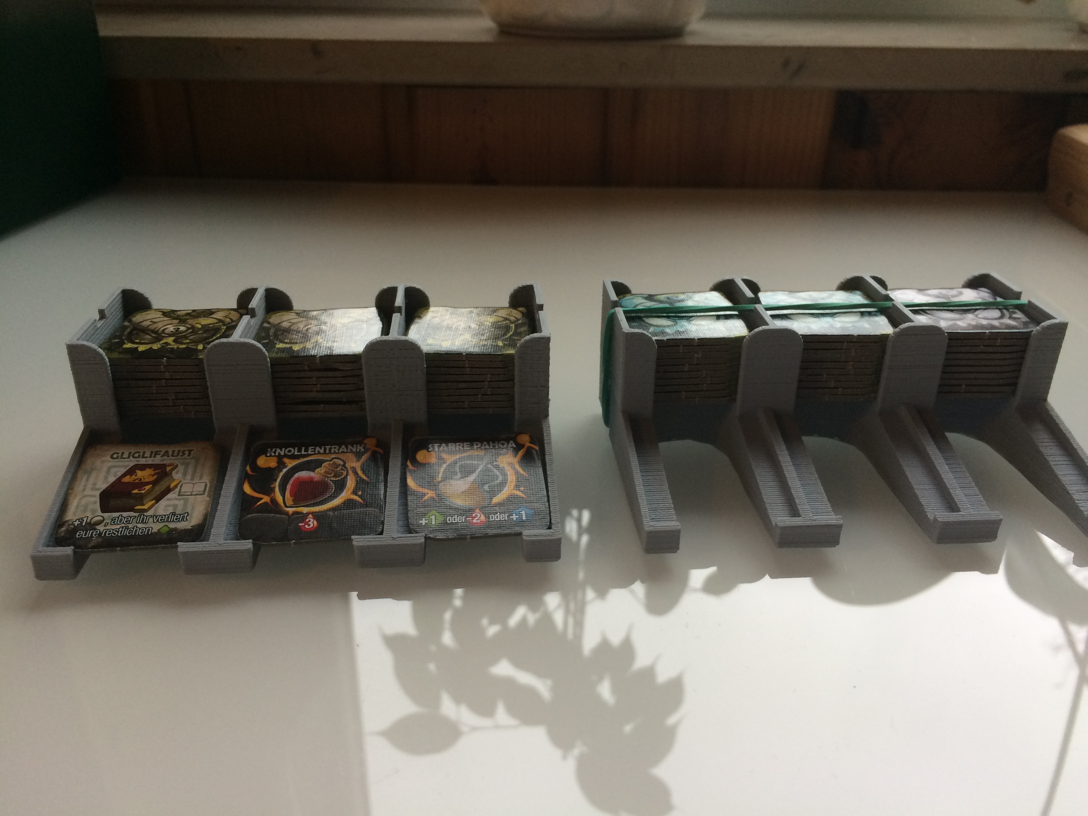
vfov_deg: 48.2
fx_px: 911
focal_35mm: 29
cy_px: 408
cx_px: 544
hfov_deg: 61.7
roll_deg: -1.2
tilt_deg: -27.6
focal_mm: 4.15
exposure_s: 1/33
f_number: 2.2
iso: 50
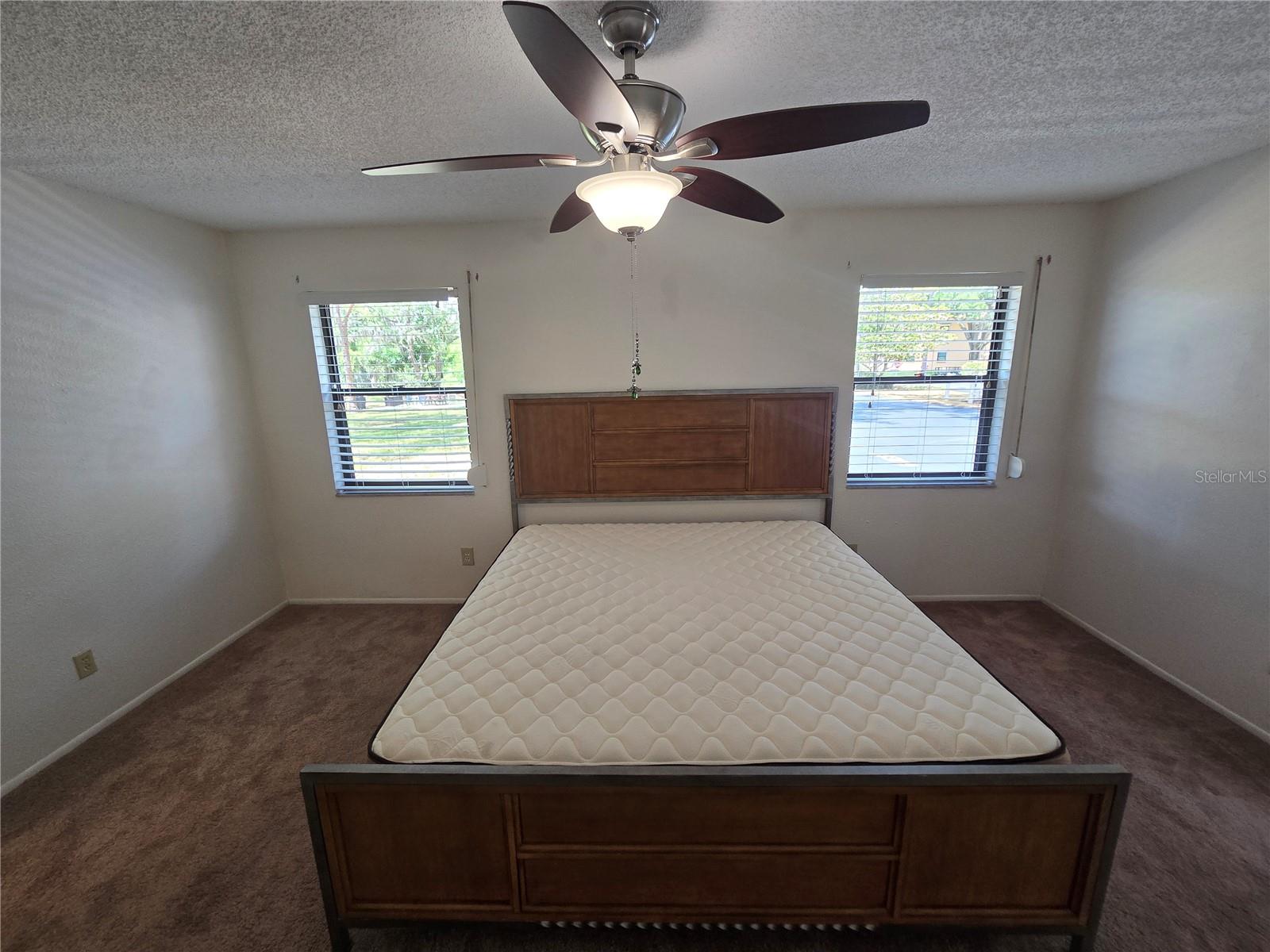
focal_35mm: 13
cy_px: 476
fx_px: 477
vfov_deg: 89.9
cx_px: 635
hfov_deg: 106.2
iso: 100
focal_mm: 2.2
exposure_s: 1/60
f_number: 2.2
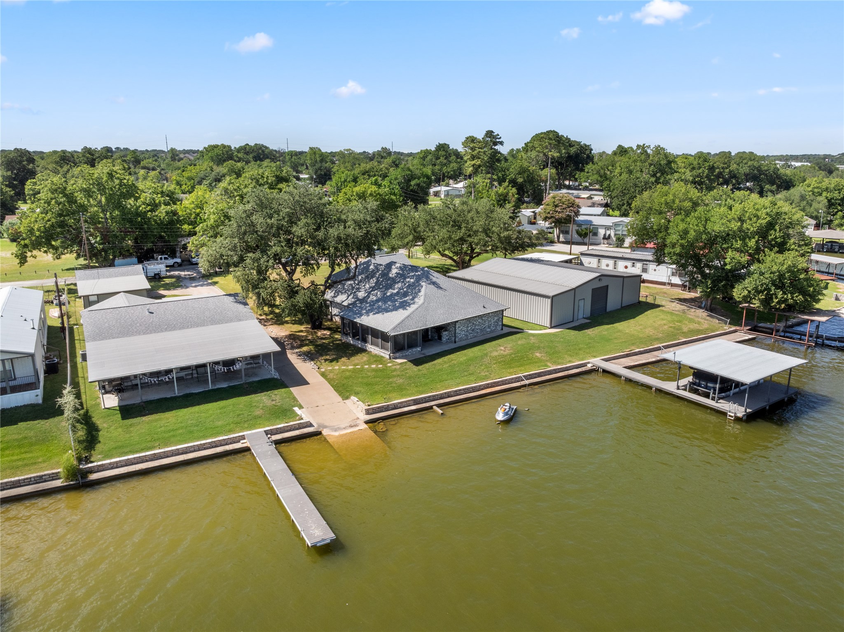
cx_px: 422
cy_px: 316
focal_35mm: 24
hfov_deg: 71.6
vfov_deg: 56.8
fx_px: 585
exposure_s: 1/640
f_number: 11
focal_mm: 12.29
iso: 200
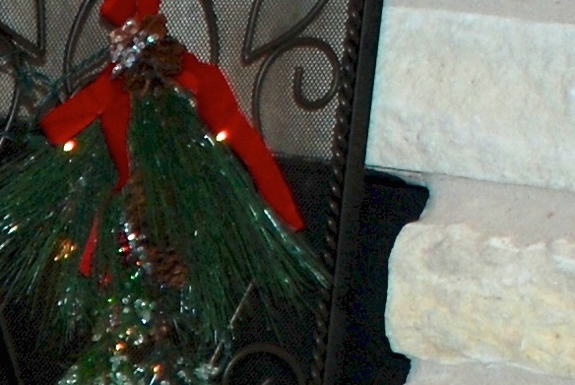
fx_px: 5085
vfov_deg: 4.2
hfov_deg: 6.2
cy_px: 922
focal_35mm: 318
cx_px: -718
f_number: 4.2
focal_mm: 32
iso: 200
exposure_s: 1/60
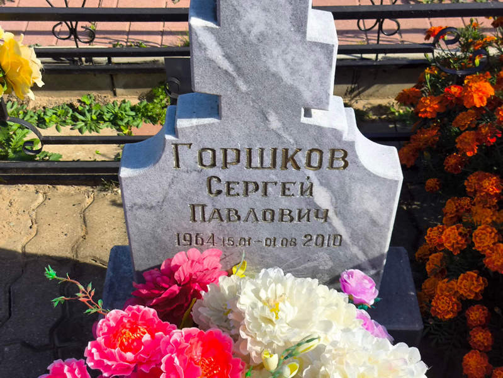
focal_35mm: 50
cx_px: 252
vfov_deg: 29.1
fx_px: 727
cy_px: 189
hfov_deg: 38.2
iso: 50
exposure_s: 1/1474
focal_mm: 4.71
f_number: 1.7
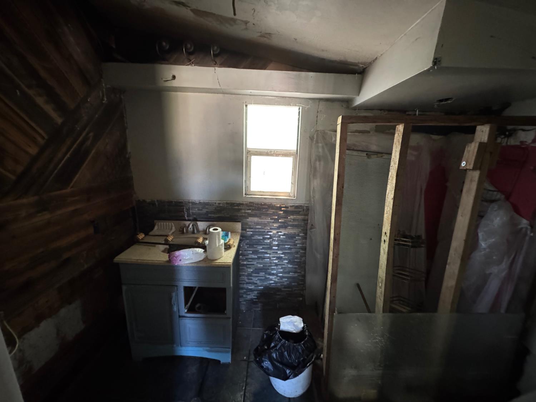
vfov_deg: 85.7
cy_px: 201
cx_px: 268
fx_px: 217
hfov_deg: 102.1
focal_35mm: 14
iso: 1250
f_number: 2.2
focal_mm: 2.22
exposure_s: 1/53
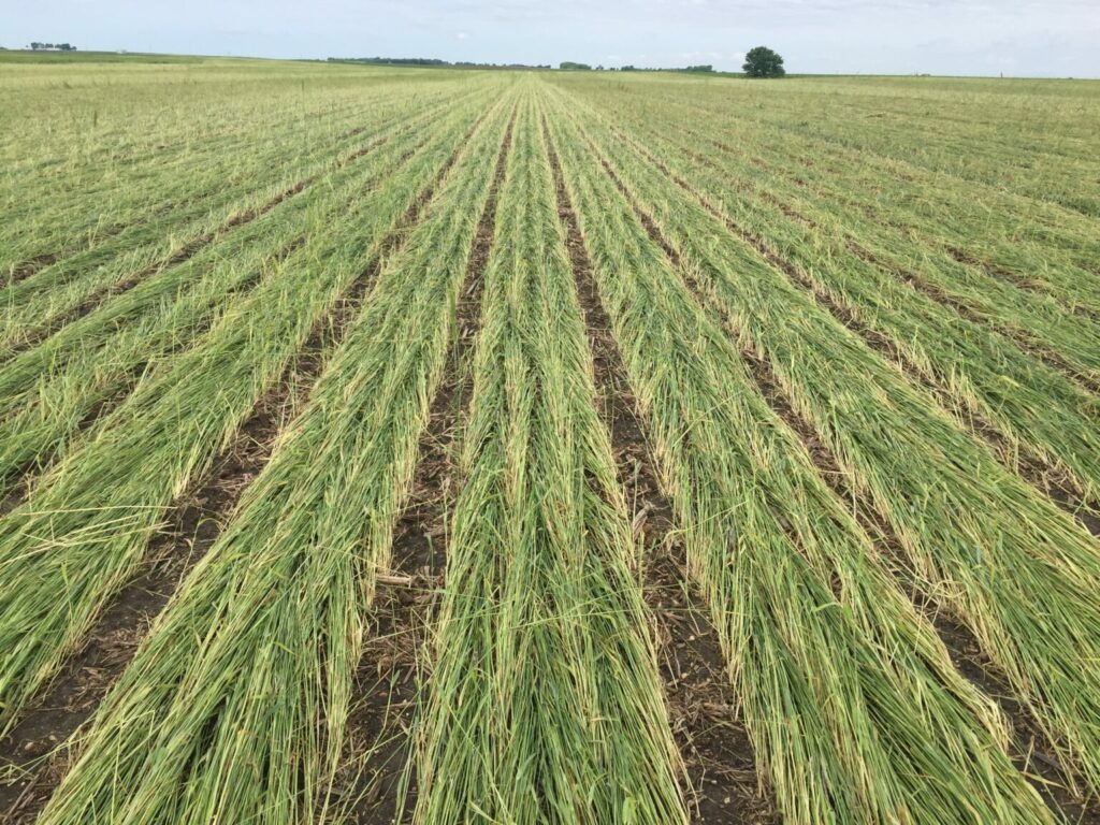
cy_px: 412
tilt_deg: -19.9
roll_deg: -2.5
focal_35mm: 29
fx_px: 922
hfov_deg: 61.7
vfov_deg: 48.2
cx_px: 550
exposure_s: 1/1319
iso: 32
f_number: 2.2
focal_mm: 4.15
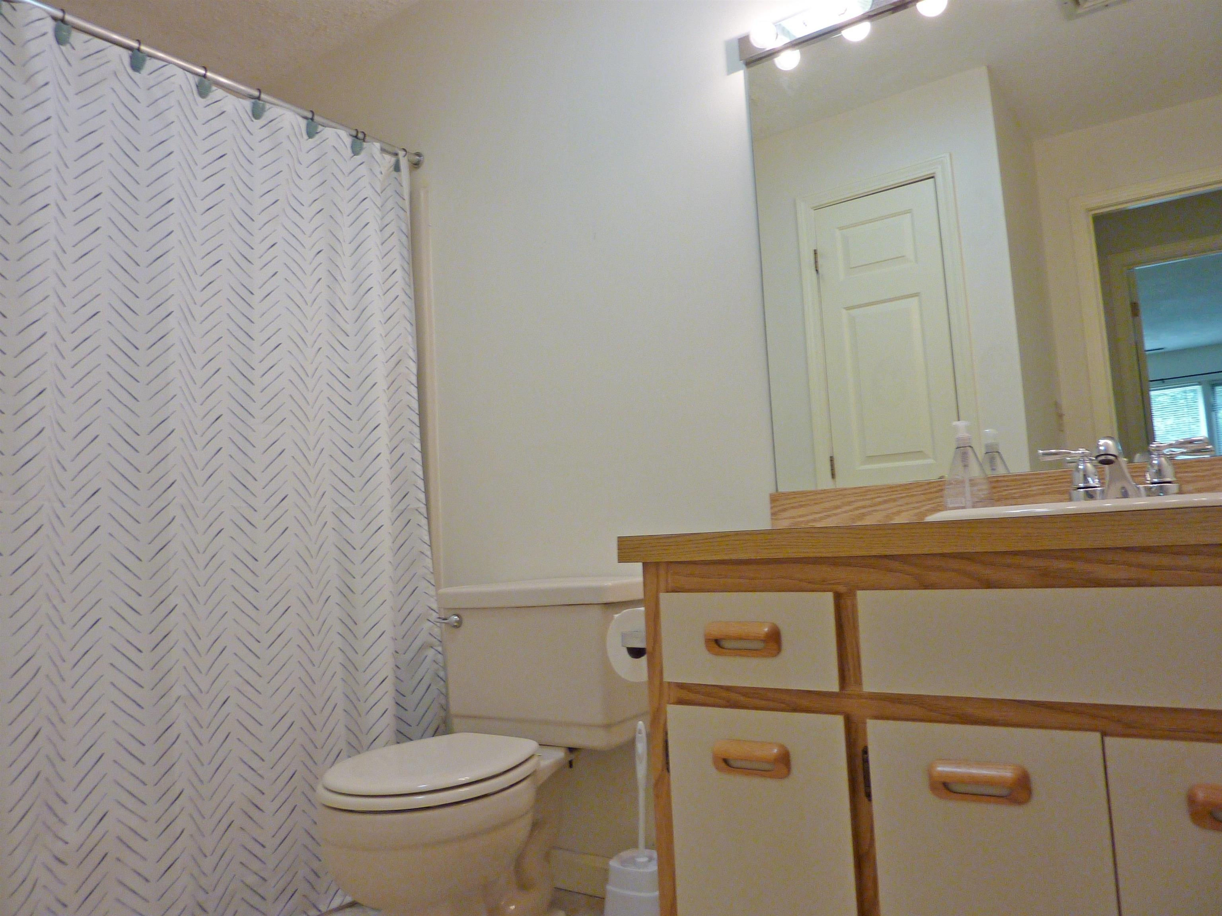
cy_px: 458
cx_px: 611
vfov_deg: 54.9
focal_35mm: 25
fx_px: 883
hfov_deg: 69.4
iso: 160
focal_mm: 4.1
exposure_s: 1/30
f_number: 3.3
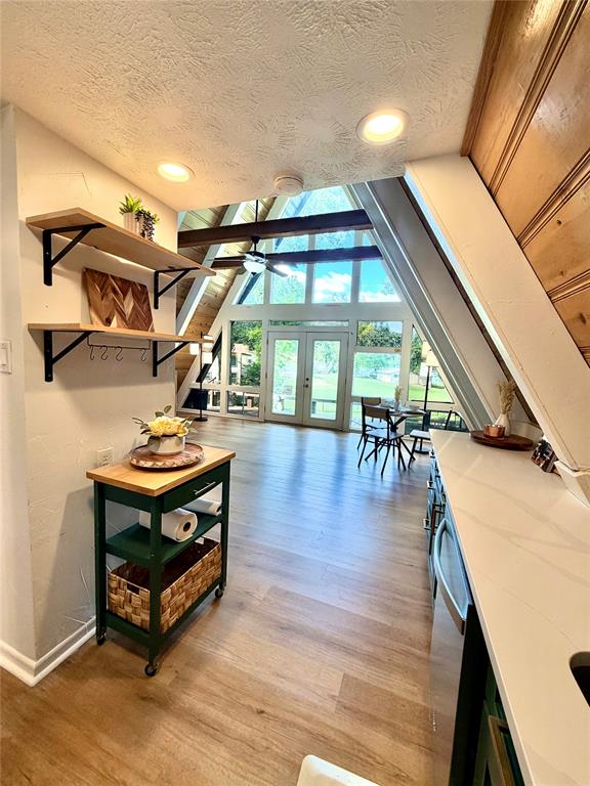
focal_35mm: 14
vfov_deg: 102.1
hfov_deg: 85.7
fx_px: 318
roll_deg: -1.9
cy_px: 393
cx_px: 295
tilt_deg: -5.9
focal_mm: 2.22
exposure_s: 1/120
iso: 64
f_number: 2.2
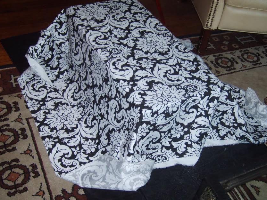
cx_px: 141
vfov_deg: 33.6
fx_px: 332
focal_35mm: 43
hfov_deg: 43.8
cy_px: 108
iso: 100
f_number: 2.8
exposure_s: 1/45
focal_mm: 5.8
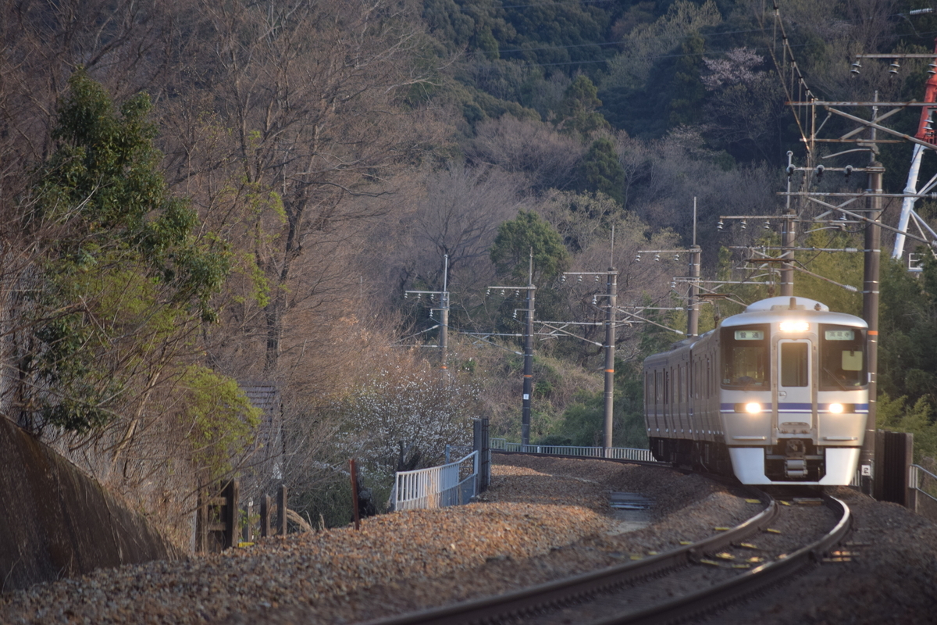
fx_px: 6441
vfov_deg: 5.6
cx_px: 468
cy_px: 312
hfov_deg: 8.3
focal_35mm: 248
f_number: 5.3
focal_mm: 165
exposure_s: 1/640
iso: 400
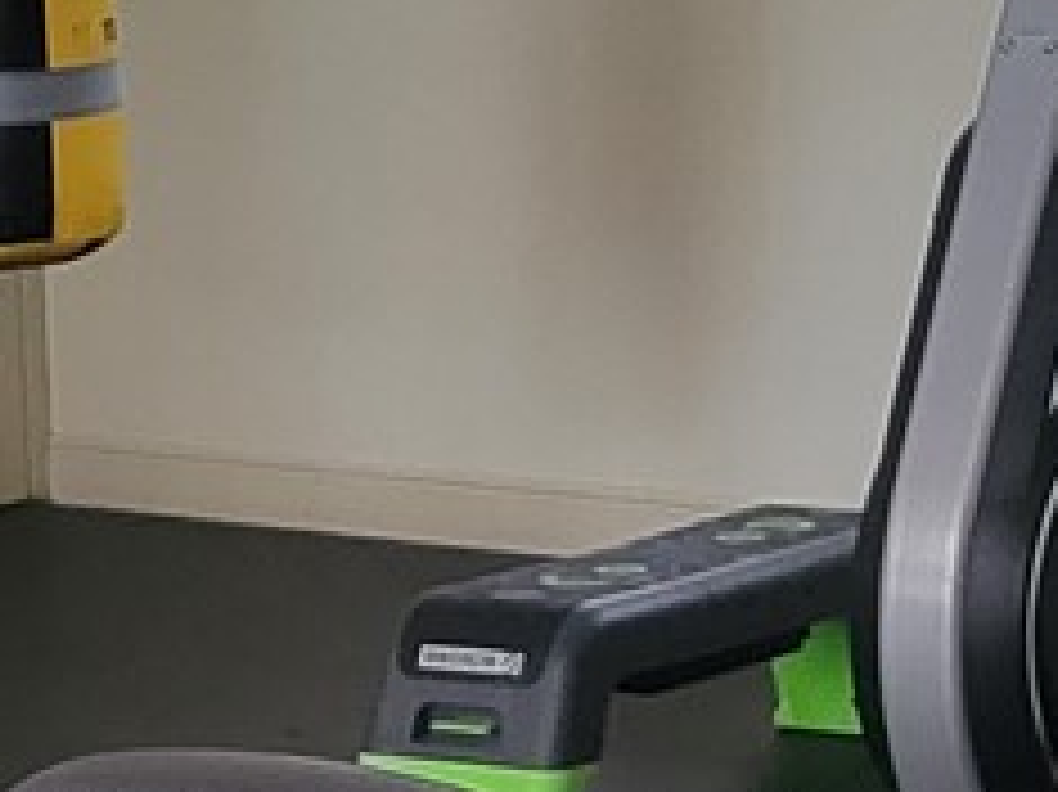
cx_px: 459
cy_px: 860
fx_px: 5407
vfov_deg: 8.3
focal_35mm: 177
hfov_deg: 11.2
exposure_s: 1/24
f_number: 1.8
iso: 640
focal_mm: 5.4
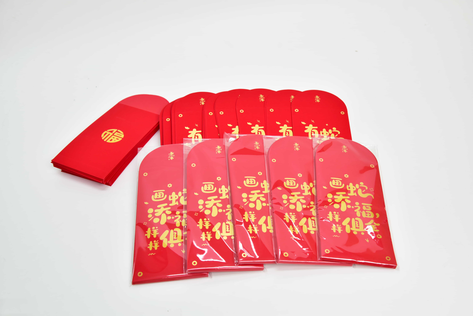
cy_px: 158
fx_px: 460
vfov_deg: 37.9
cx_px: 236
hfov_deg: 54.4
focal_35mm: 35
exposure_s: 1/40
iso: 400
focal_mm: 35
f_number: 6.3
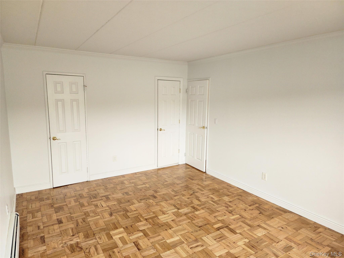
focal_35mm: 23
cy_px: 129
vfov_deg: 58.9
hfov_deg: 73.9
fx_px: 229
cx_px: 172
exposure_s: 1/120
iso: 250
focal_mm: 6.4
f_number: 1.8
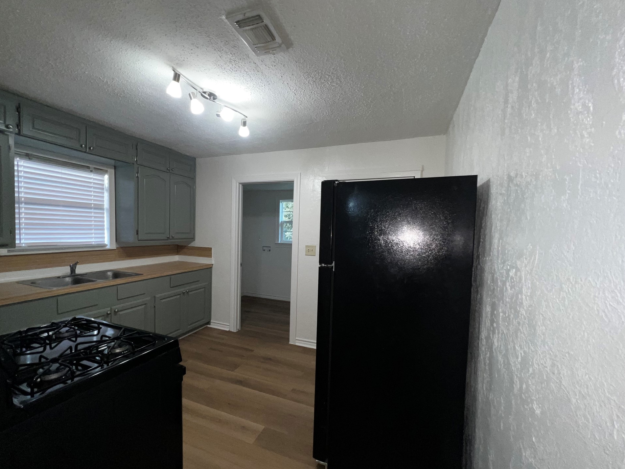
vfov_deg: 85.6
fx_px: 253
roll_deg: -1.4
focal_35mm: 14
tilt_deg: -3.7
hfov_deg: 101.9
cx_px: 293
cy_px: 245
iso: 100
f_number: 1.8
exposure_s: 1/60
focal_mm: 1.57
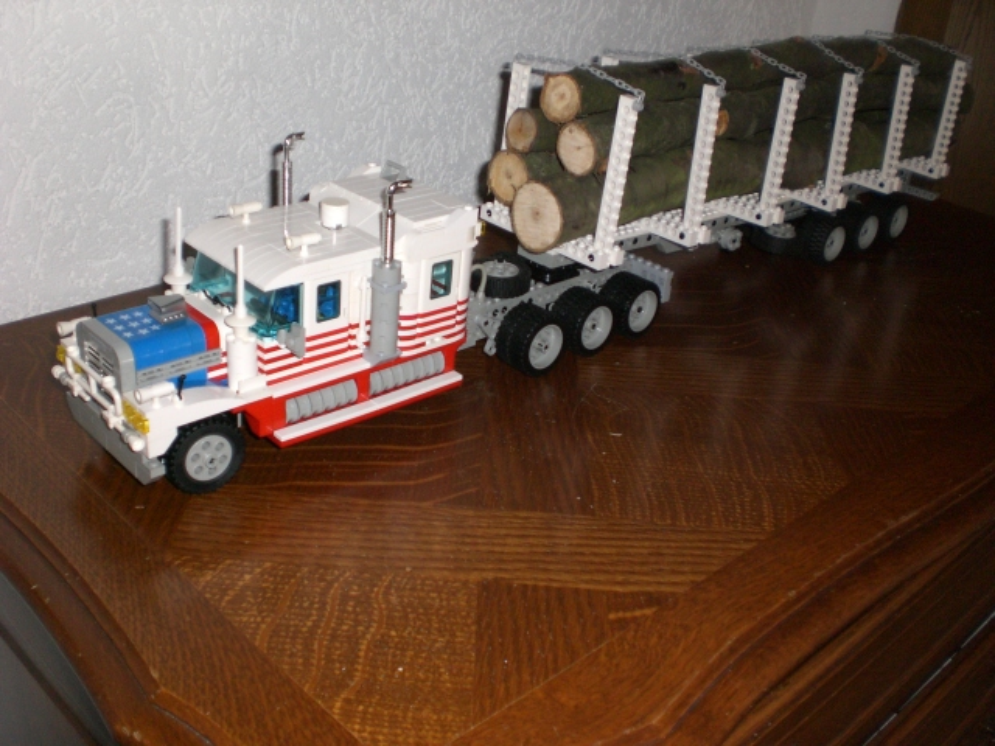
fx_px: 1092
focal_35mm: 38
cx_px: 498
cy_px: 373
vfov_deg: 37.7
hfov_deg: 49.0
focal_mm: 6.3
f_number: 3.1
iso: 200
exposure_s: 1/60
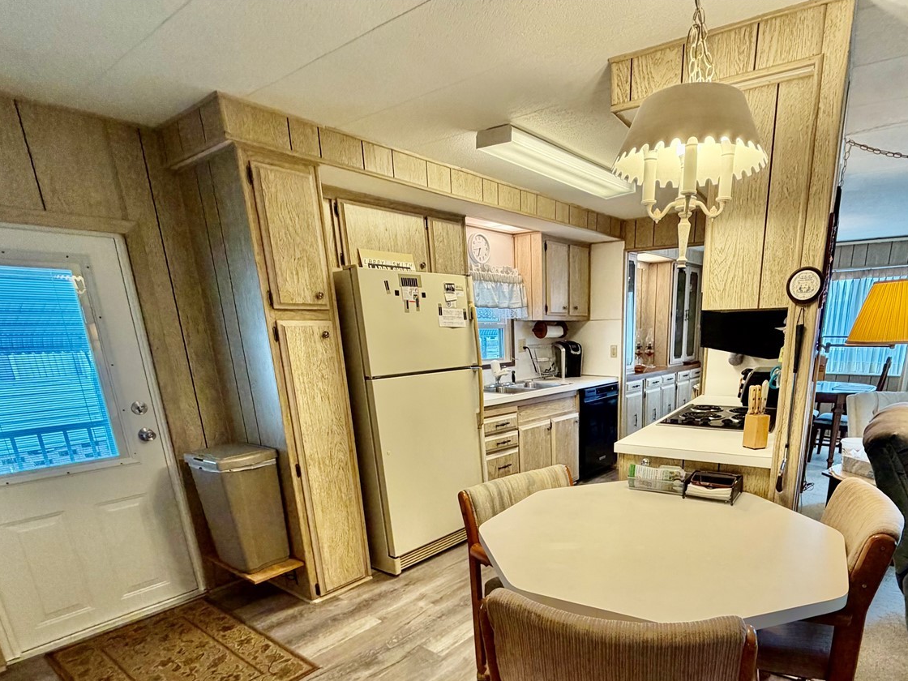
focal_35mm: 20
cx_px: 555
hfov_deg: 80.5
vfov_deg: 63.3
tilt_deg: -16.2
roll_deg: +1.1
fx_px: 525
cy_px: 484
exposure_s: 1/120
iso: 250
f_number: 2.2
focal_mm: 2.22
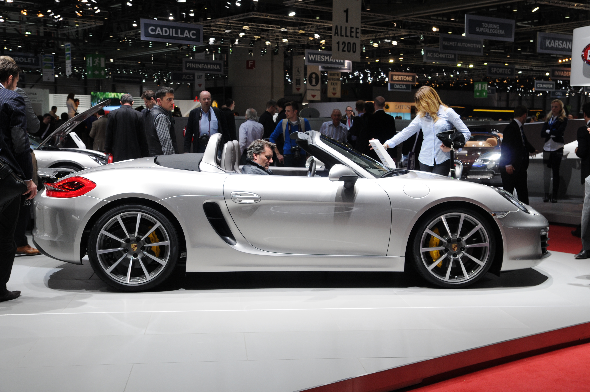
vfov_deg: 28.3
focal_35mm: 48
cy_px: 194
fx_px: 778
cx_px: 291
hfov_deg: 41.5
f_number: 6.7
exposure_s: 1/180
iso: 400
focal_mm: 31
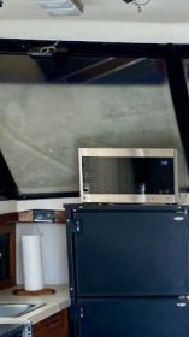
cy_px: 302
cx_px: 277
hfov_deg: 14.0
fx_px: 723
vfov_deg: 25.4
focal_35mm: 81
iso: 125
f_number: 1.8
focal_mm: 4.25
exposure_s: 1/121
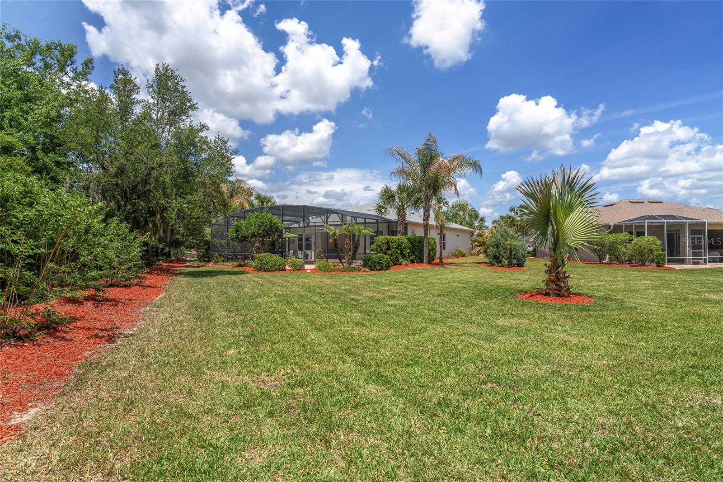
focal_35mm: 18
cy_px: 241
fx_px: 361
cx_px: 362
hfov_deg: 90.0
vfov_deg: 67.4
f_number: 8
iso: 125
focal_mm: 18
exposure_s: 1/400
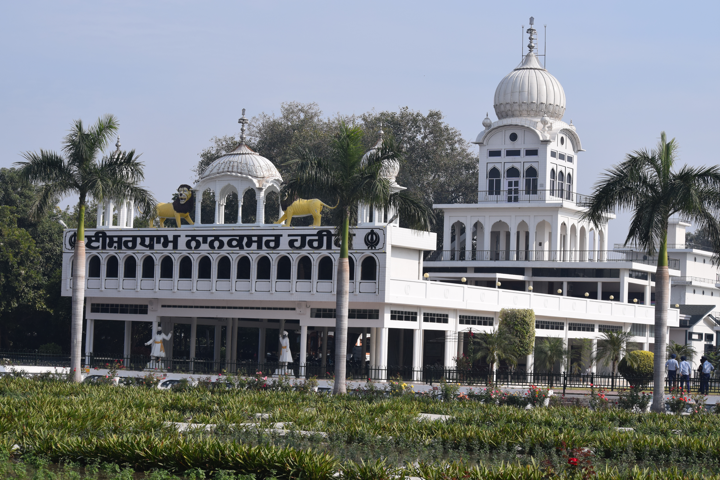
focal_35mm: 82
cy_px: 240
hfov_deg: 24.6
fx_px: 1650
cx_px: 360
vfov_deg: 16.6
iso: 400
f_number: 7.1
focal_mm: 55
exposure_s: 1/2000
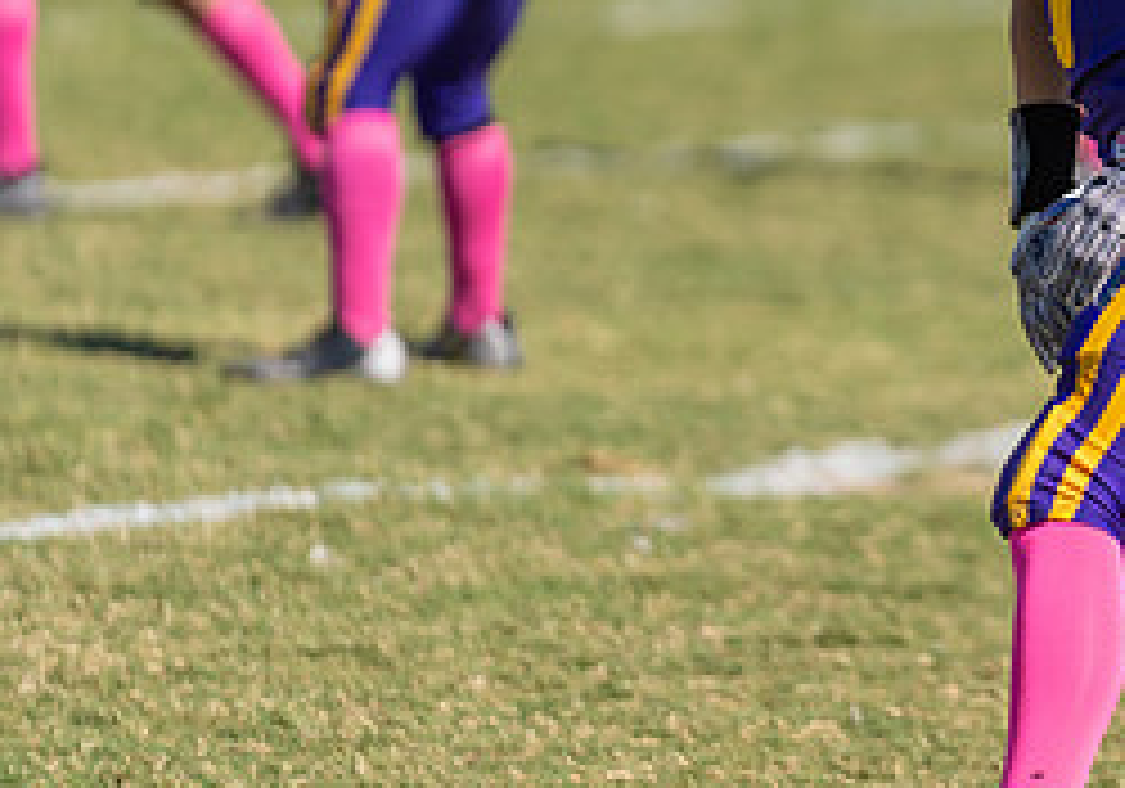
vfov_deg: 2.7
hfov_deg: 3.9
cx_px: 1162
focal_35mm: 524
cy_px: 82
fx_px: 16630
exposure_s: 1/2000
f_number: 2.8
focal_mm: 200
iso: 100
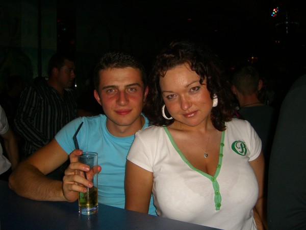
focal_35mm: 38
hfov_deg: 49.0
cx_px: 153
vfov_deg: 37.7
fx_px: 336
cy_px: 115
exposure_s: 1/60
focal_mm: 7.9
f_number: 2.8
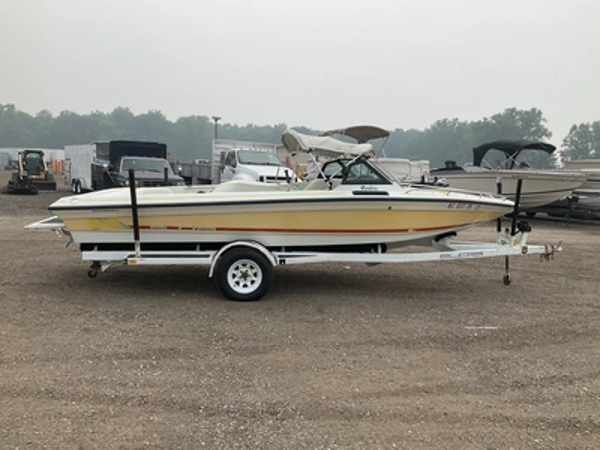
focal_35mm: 29
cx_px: 300
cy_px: 225
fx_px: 503
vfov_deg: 48.2
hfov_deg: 61.7
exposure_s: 1/1984
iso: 25
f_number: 1.8
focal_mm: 3
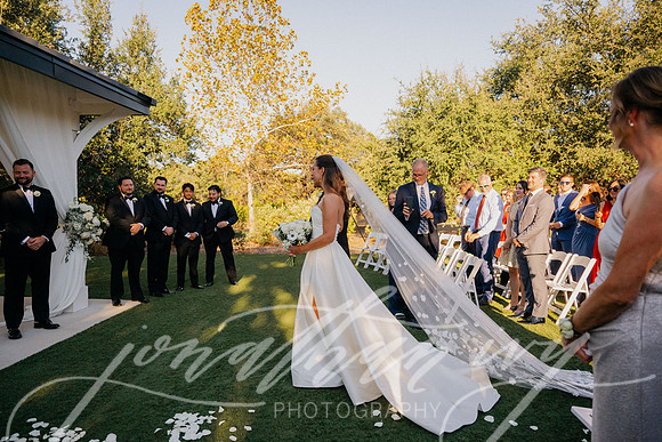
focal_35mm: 24
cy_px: 221
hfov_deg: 73.7
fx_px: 441
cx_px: 331
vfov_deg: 53.2
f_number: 2.8
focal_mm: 24
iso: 200
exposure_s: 1/2500
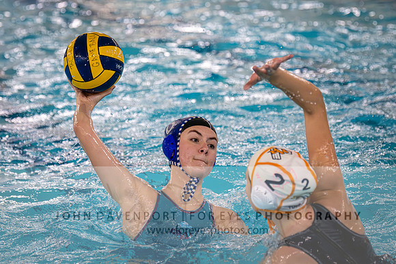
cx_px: 187
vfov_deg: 6.3
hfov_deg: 9.5
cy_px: 120
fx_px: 2388
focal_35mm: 217
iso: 10000
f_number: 4
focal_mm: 165
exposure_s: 1/1000
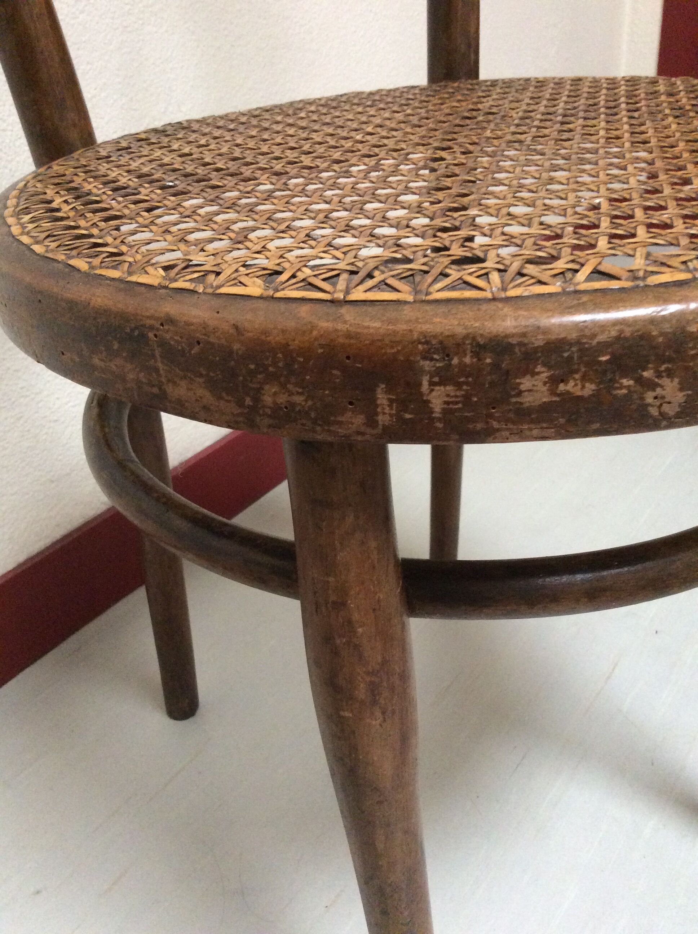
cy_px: 467
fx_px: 863
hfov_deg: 44.1
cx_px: 349
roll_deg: +4.3
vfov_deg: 56.9
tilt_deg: -30.4
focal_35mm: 32
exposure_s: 1/25
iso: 320
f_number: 2.4
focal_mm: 3.3
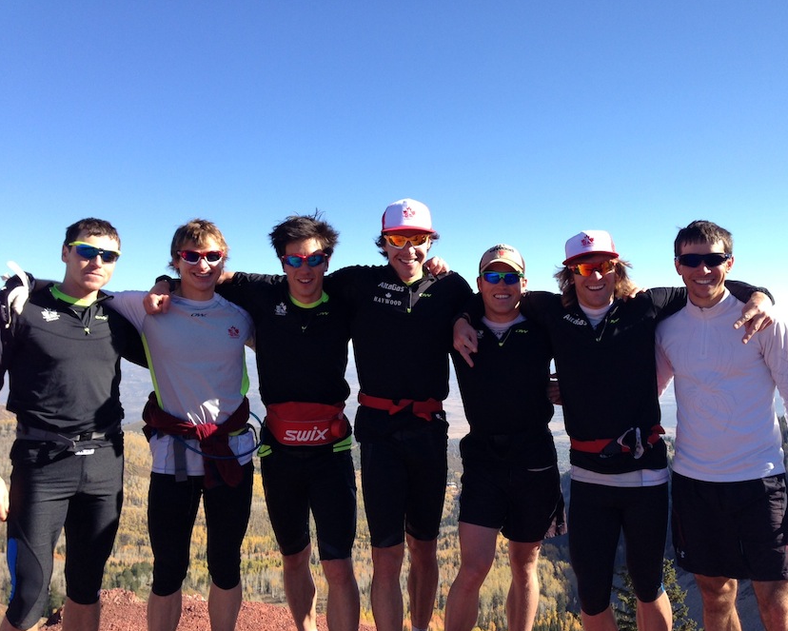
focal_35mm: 35
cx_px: 424
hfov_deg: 51.5
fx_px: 817
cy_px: 316
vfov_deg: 42.2
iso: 50
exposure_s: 1/763
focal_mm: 4.13
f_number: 2.4
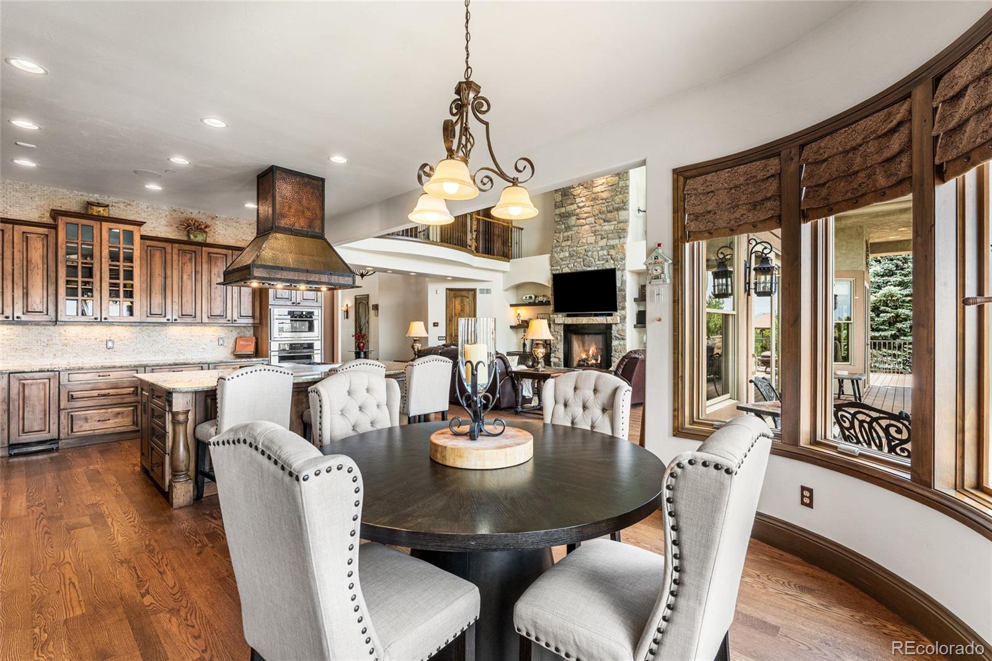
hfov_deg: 96.7
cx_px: 496
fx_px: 441
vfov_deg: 73.7
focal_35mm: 16
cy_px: 330
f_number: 8
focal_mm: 16
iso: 800
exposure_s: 1/13
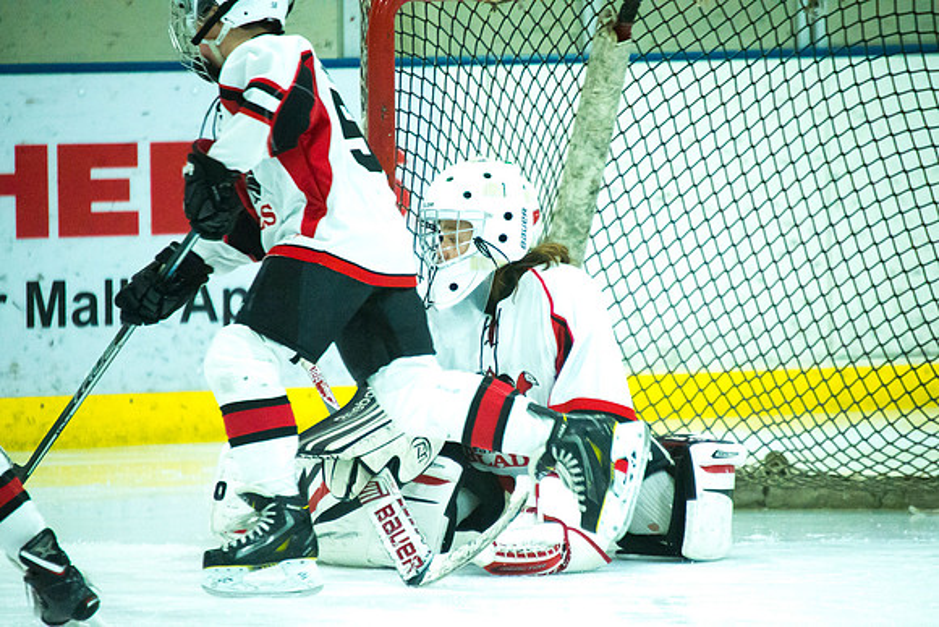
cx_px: 502
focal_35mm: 468
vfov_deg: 2.9
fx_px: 12197
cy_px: 367
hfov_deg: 4.4
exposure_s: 1/640
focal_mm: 400
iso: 6400
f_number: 5.6
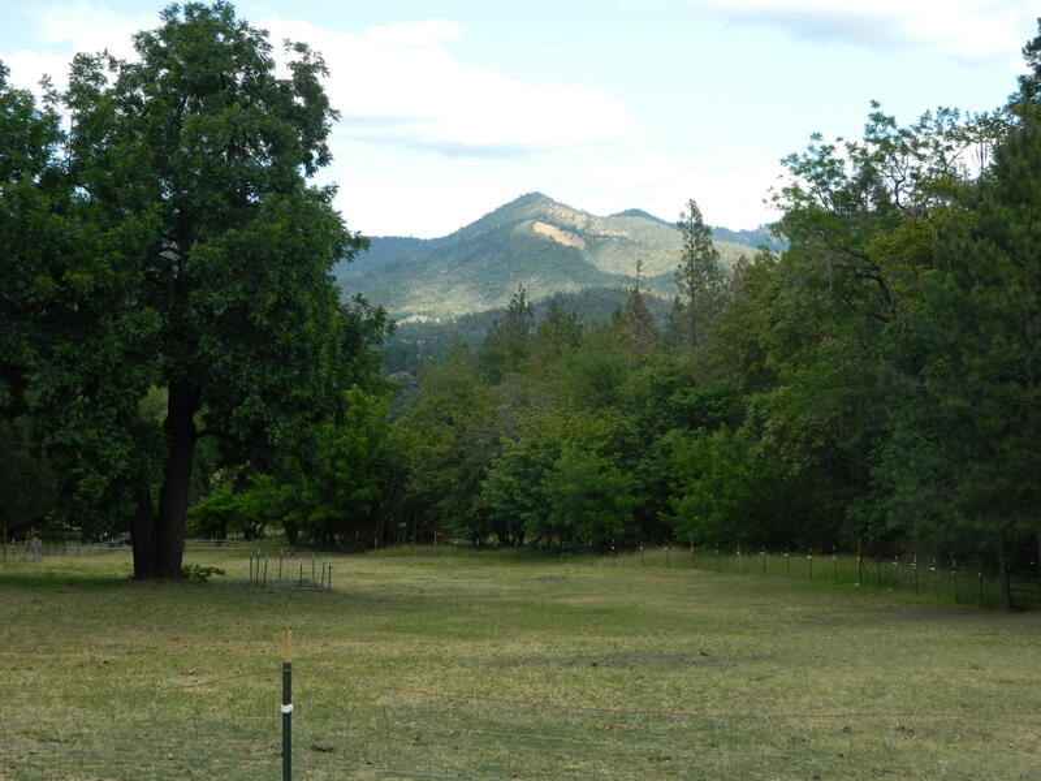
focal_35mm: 57
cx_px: 520
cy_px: 390
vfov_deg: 25.7
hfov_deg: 33.8
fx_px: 1714
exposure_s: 1/320
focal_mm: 10.2
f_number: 3.8
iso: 80
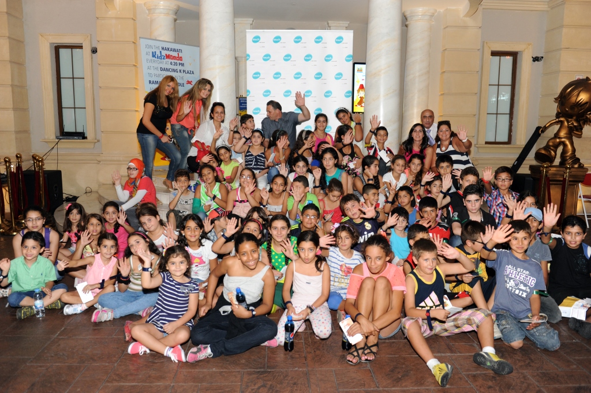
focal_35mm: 29
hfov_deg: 63.7
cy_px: 196
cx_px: 296
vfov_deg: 44.9
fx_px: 476
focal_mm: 29
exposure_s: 1/100
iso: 1250
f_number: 4
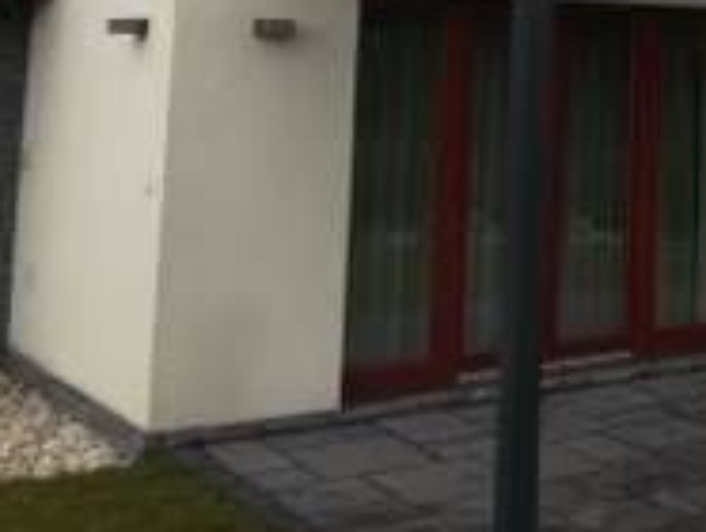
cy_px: -87
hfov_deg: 26.9
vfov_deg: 20.7
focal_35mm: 67
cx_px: 752
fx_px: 1368
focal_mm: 3.83
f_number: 2.2
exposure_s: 1/103
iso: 50
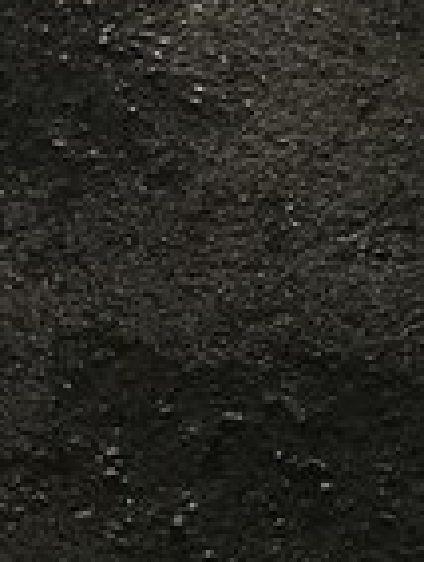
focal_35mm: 101
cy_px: -277
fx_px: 1645
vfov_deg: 17.5
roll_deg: -6.3
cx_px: 662
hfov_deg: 13.7
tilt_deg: -12.8
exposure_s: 1/33
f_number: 2.2
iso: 50
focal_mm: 4.15
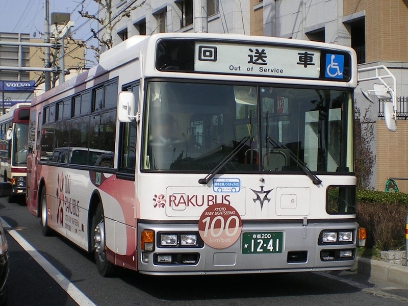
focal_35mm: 38
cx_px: 204
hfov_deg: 49.0
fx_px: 448
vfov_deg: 37.7
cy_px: 153
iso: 64
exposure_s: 1/400
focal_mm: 6.3
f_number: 4.6
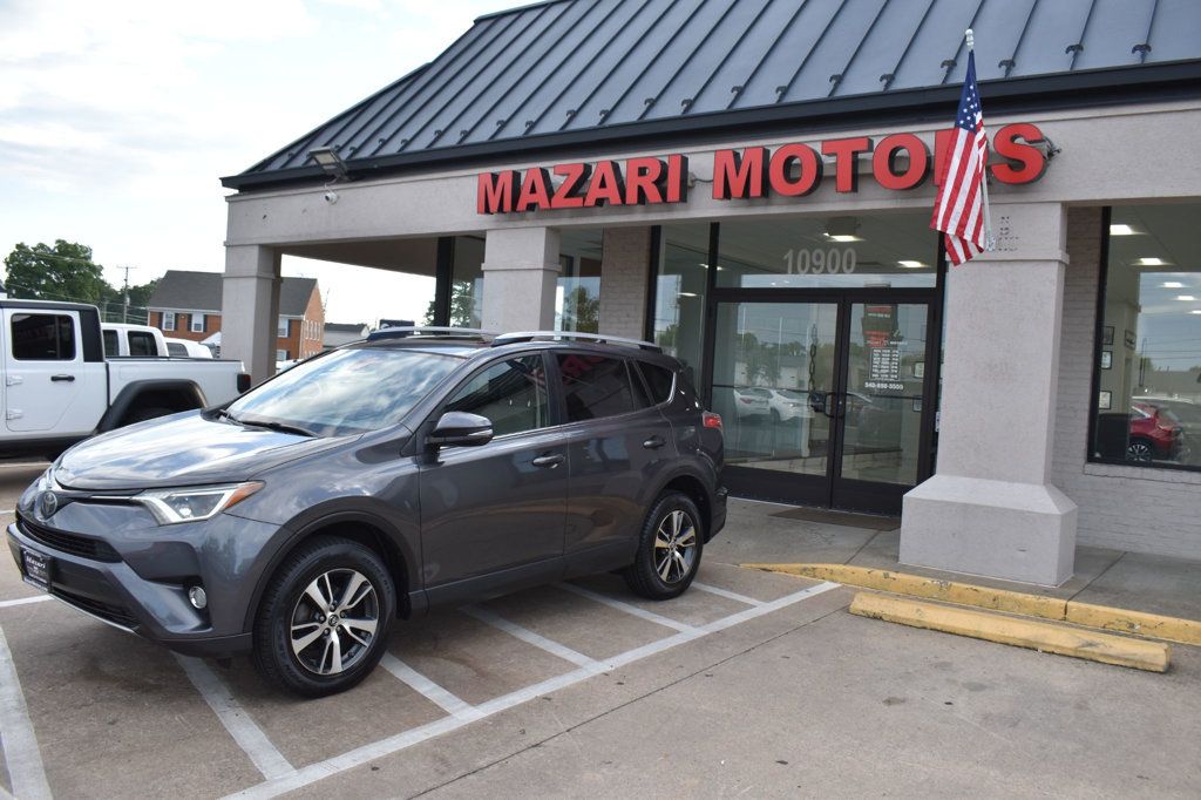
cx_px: 600
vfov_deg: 43.6
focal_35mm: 30
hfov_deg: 61.9
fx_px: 1000
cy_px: 400
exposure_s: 1/250
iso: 200
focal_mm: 20
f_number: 6.3
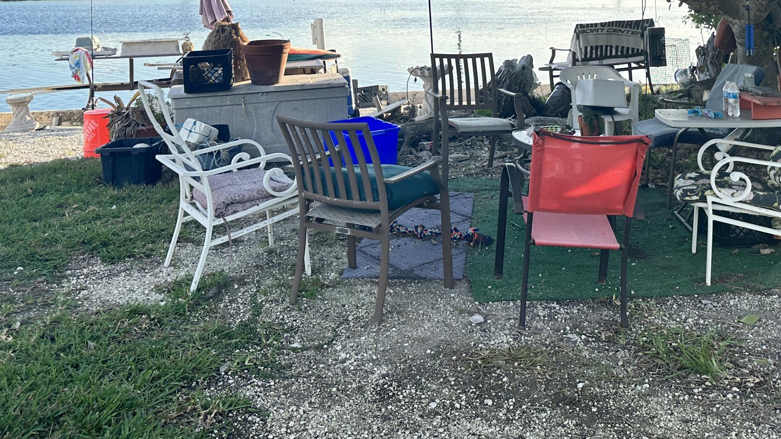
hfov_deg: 48.1
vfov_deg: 26.8
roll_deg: -0.1
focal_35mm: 42
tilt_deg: -0.4
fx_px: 870
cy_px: -4
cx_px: 465
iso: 80
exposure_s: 1/1433
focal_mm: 6.86
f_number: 1.78
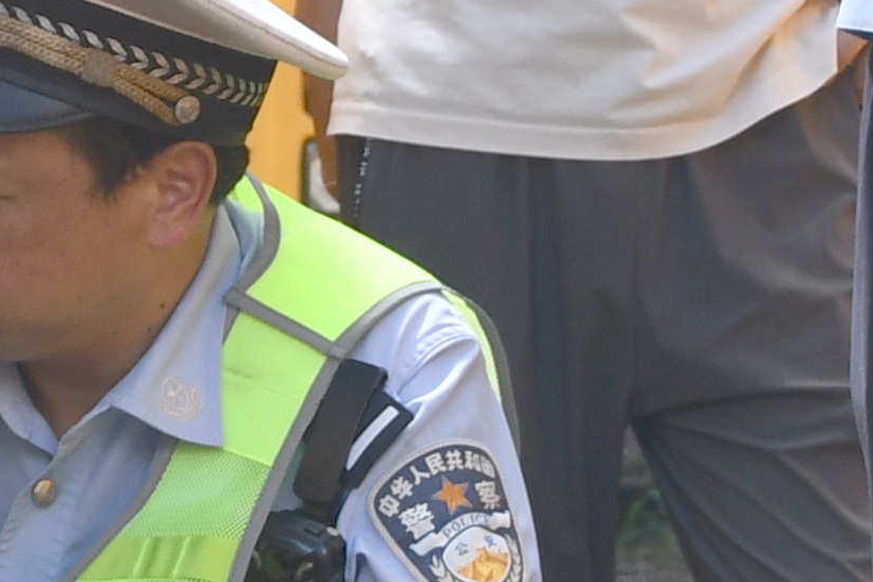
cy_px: -40
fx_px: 7564
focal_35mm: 312
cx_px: 125
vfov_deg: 4.4
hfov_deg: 6.6
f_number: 7.1
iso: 200
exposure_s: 1/250
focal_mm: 31
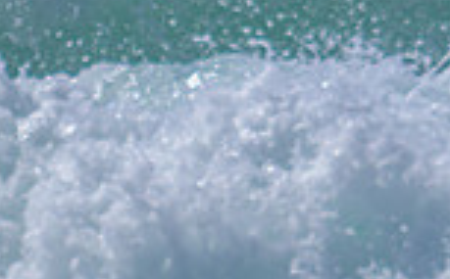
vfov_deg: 0.4
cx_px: 583
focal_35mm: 3516
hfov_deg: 0.6
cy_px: -188
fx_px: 43041
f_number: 11
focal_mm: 800
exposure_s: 1/2000
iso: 500
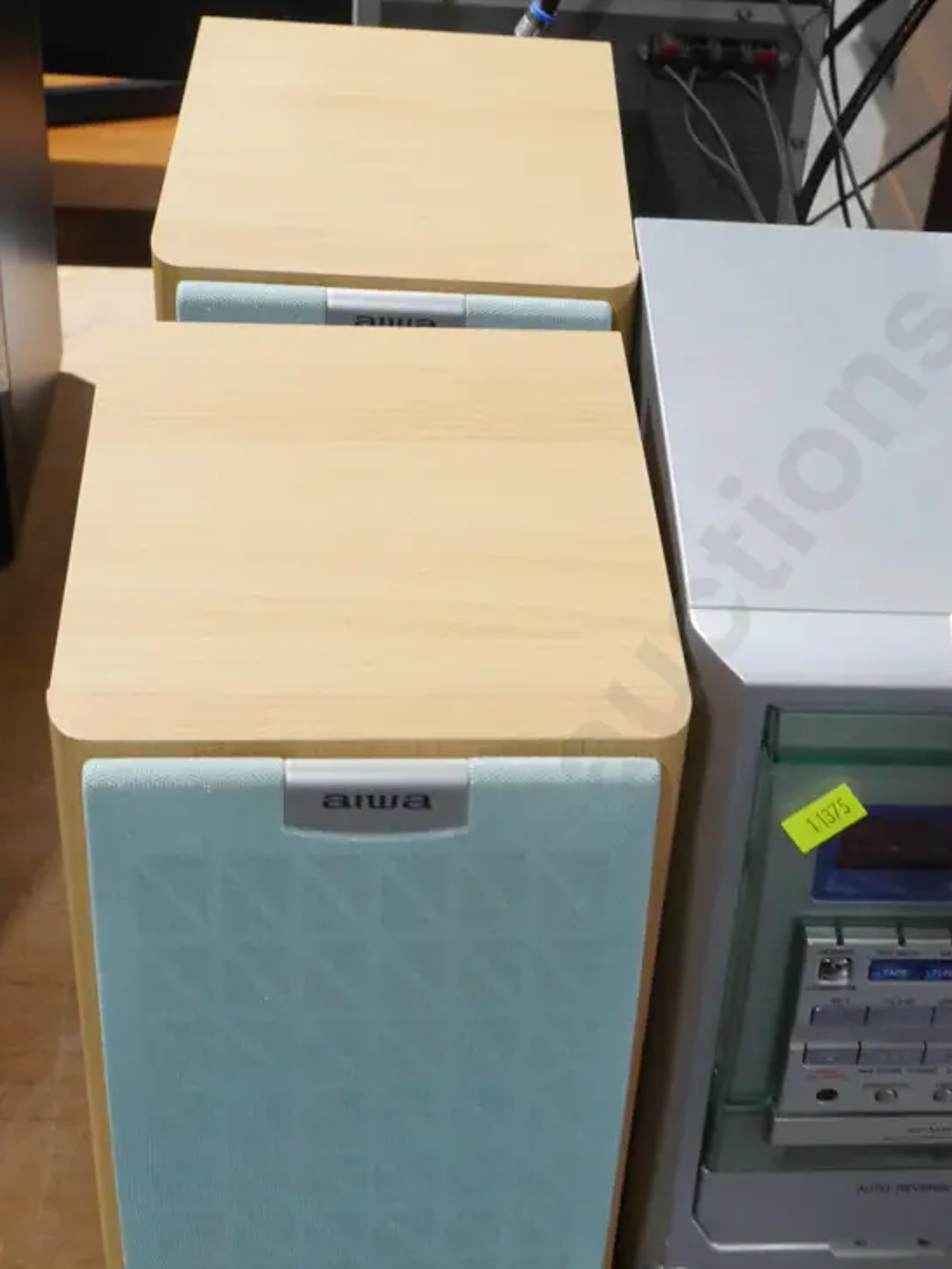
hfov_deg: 24.7
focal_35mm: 59
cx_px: 663
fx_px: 2163
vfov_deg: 32.7
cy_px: 677
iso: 3200
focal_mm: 21
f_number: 9
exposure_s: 1/50
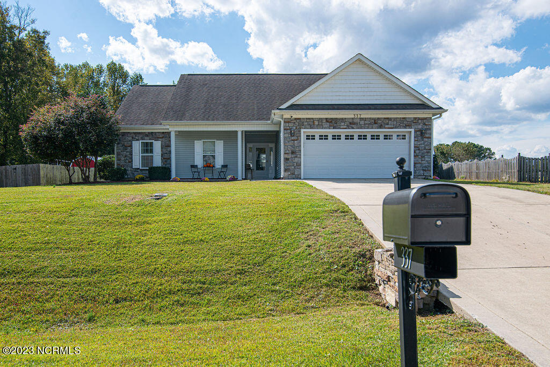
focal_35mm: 27
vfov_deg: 47.3
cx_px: 251
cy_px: 195
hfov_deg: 66.4
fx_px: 420
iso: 320
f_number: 7.1
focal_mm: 25
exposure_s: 1/1600
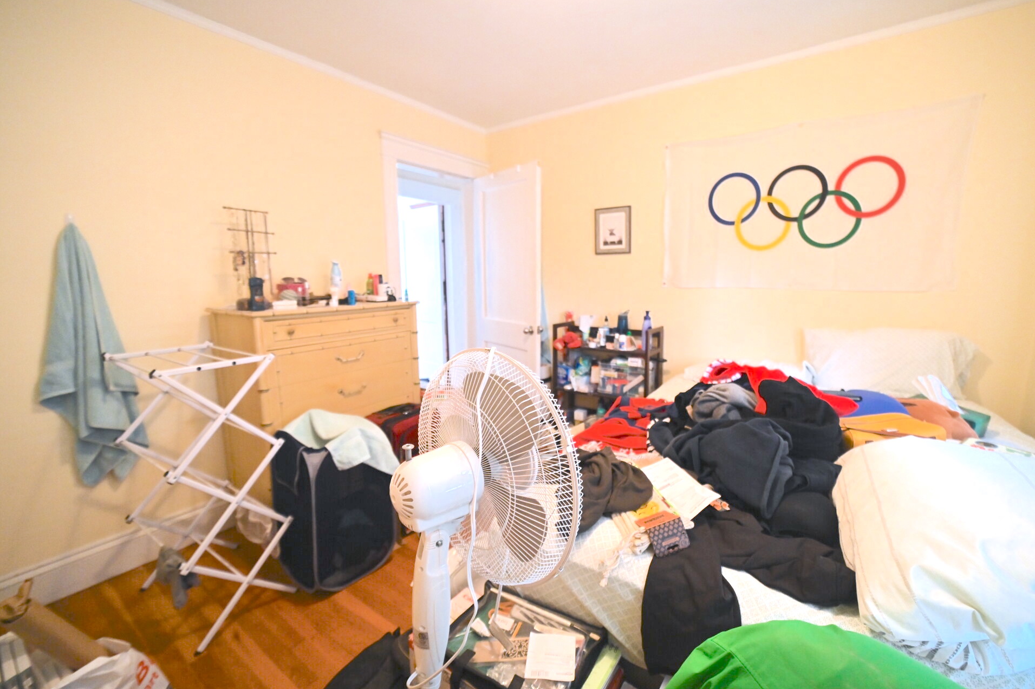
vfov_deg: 77.3
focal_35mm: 15
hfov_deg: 100.4
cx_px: 537
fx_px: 431
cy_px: 339
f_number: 2.8
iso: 2800
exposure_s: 1/125
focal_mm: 14
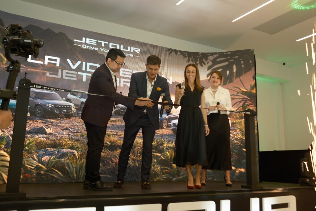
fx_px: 307
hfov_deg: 54.4
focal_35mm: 35
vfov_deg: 37.9
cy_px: 106
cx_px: 158
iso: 400
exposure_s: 1/50
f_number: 4
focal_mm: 23
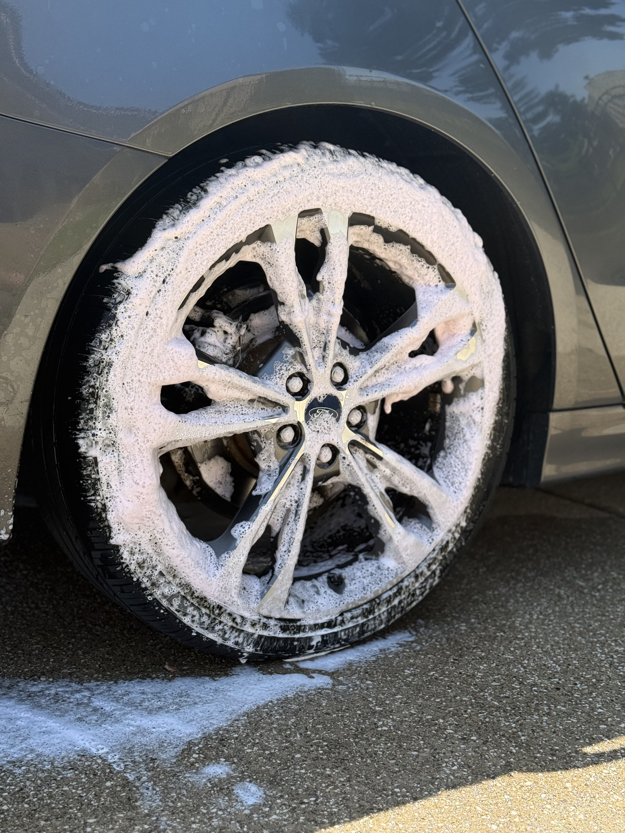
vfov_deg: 39.7
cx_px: 312
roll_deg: +0.2
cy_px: 416
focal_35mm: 48
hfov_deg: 30.3
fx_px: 1156
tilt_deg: -9.6
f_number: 1.78
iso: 100
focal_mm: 6.76
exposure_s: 1/1838
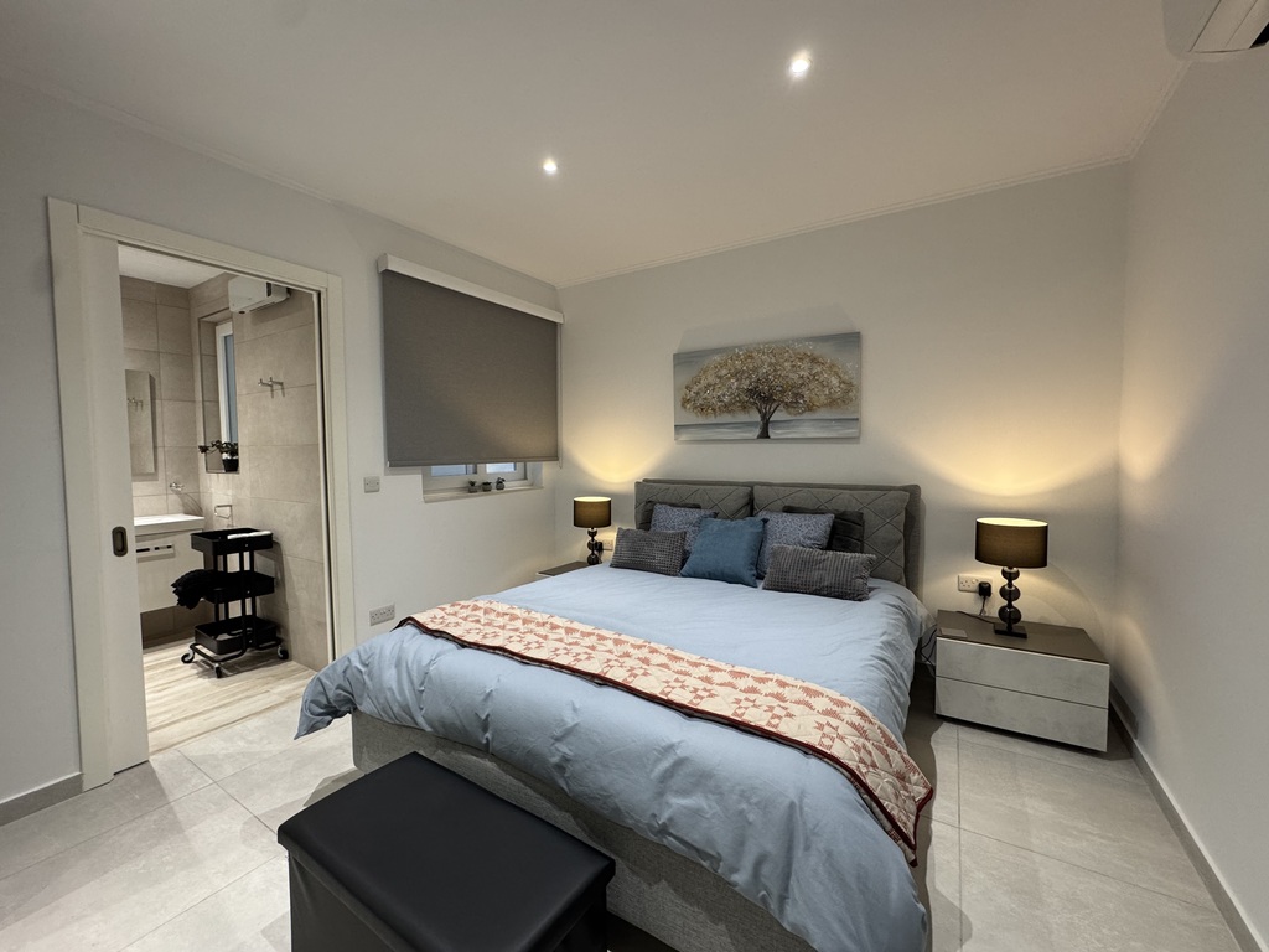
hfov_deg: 102.1
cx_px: 634
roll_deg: -0.3
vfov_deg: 85.7
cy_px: 476
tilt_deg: -3.1
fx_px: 513
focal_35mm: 14
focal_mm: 2.22
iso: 200
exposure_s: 1/50
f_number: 2.2
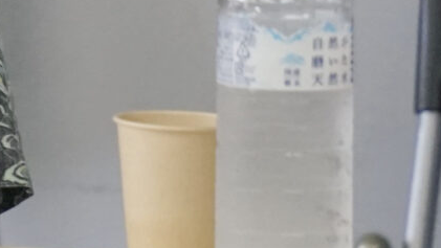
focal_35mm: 1273
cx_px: -811
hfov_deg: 1.7
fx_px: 14889
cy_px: -303
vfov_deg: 1.0
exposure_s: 1/250
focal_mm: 200
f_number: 5.6
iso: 3200
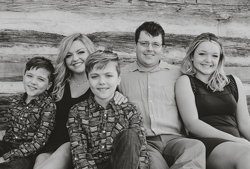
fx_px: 368
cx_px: 117
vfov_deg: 25.7
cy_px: 95
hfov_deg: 37.5
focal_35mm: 53
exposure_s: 1/200
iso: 400
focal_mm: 31
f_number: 7.1
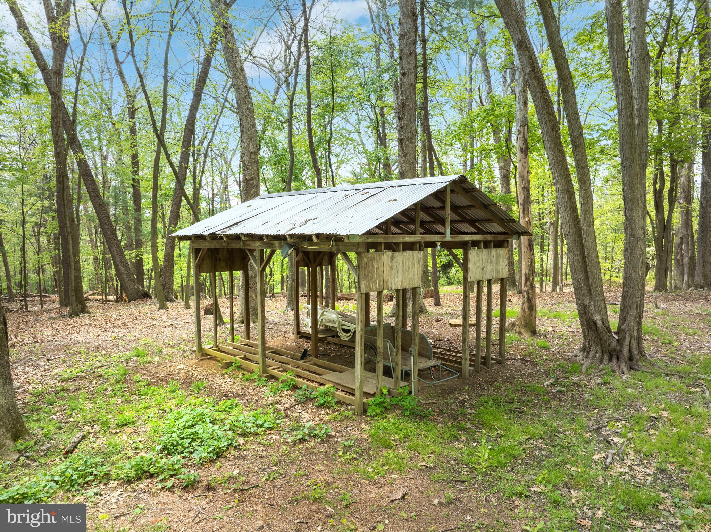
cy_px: 266
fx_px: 493
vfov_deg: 56.8
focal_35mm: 24
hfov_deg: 71.6
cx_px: 356
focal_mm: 12.29
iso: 100
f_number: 7.1
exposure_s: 1/60
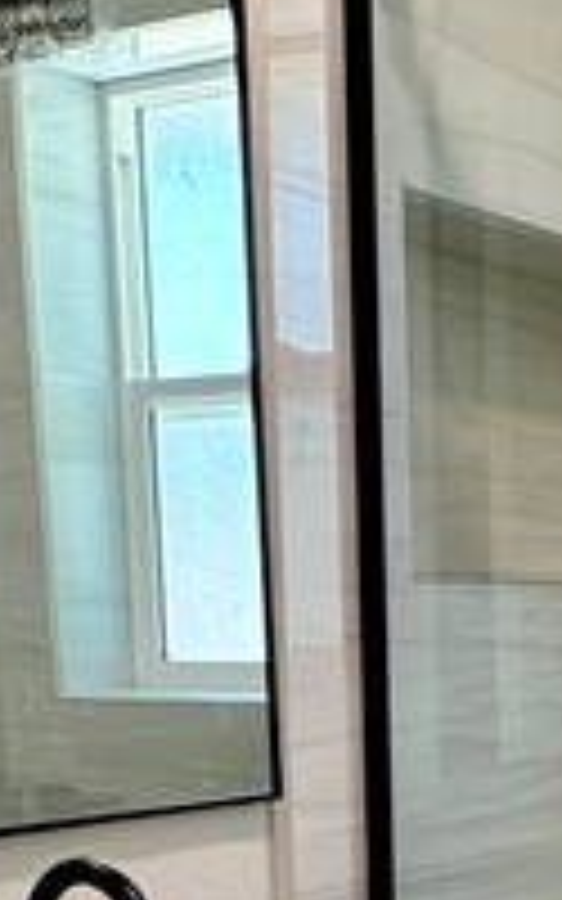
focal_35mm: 76
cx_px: 850
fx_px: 1862
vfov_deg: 25.8
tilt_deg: -8.5
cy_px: 891
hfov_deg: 15.7
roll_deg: -1.0
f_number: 2.2
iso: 160
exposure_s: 1/120
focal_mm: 2.22
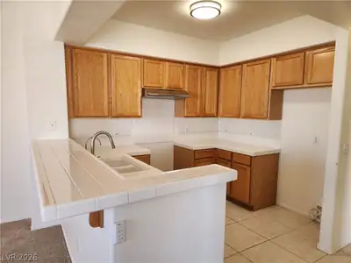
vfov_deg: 58.9
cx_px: 176
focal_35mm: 23
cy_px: 132
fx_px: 233
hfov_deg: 73.9
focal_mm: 5.4
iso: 125
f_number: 1.8
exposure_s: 1/120
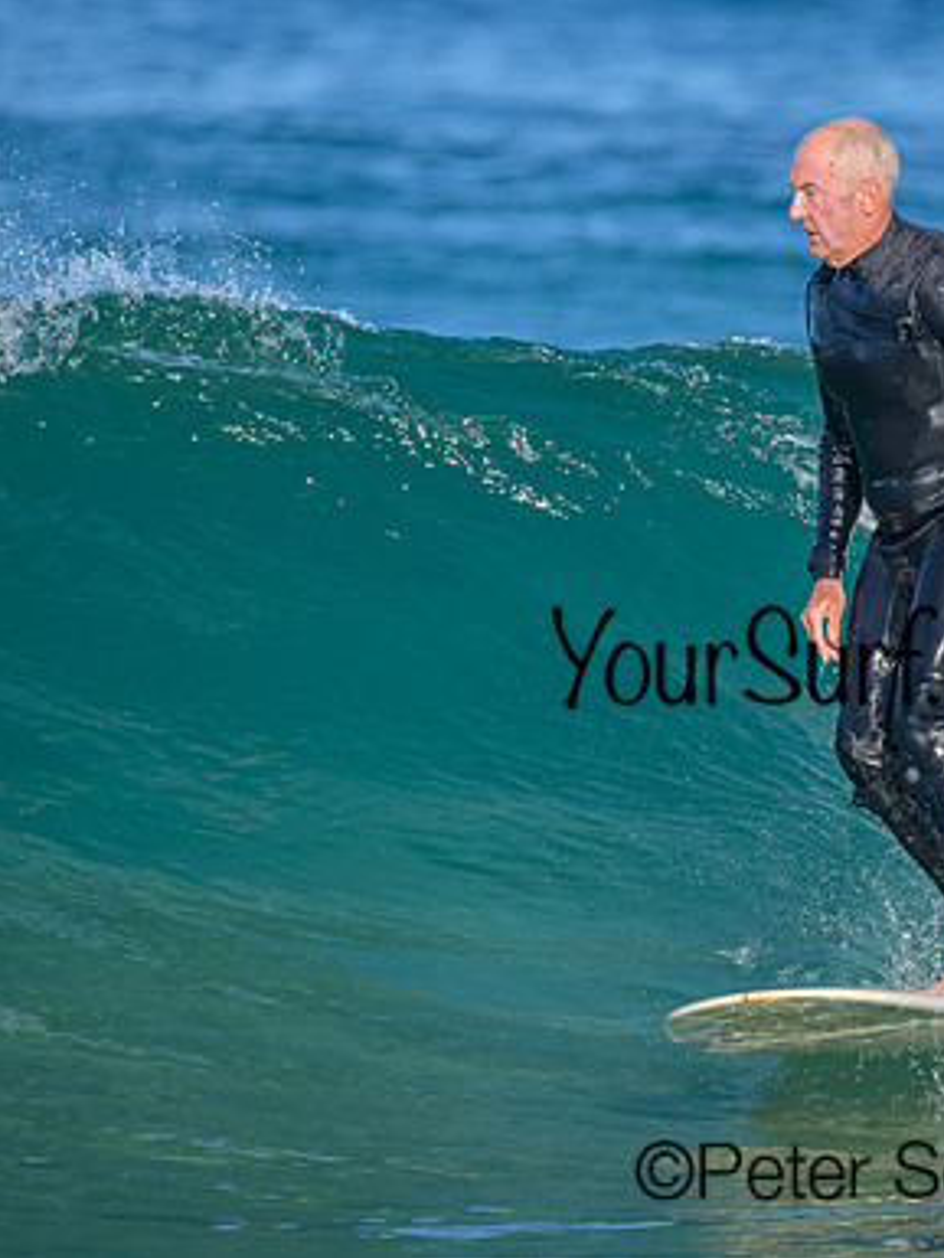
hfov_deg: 1.2
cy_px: 589
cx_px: 948
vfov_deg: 1.6
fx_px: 44808
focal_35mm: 1233
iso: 320
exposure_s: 1/2000
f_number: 6.3
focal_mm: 800
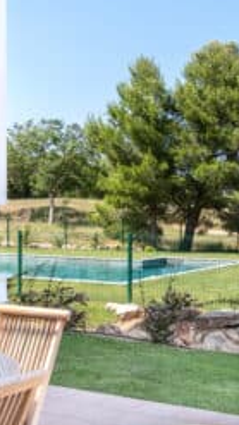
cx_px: 165
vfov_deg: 34.9
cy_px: 210
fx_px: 676
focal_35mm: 60
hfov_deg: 20.0
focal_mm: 19
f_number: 9
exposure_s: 1/500
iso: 200
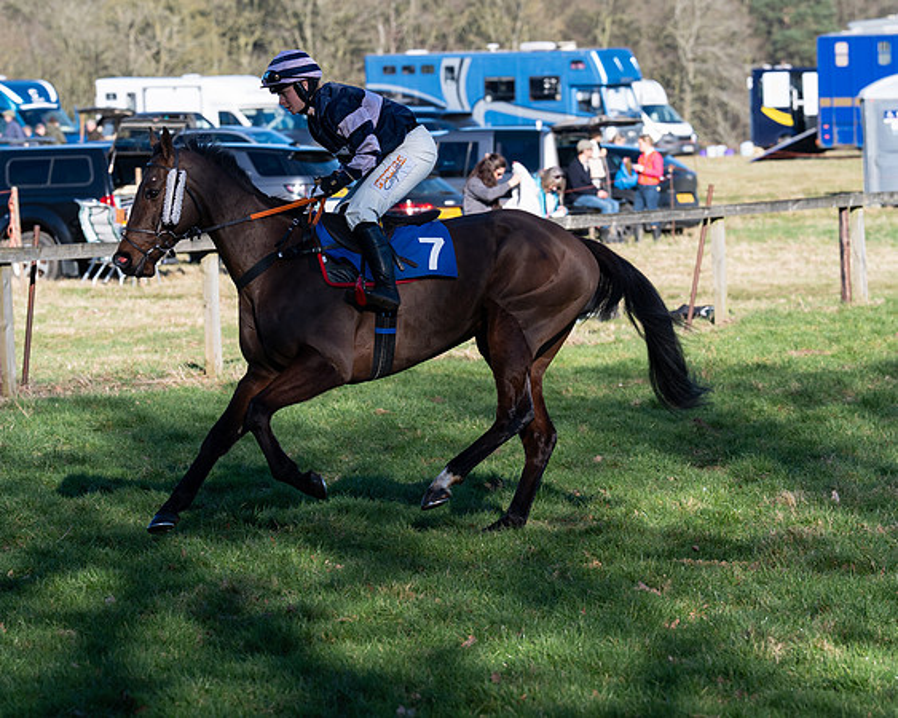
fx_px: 6159
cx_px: 440
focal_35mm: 232
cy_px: 358
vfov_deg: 6.7
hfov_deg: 8.3
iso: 200
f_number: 5
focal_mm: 135
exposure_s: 1/1250
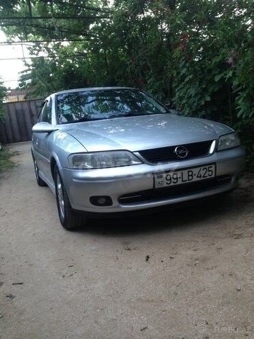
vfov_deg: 55.4
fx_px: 323
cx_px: 127
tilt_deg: -8.7
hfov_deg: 42.9
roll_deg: +4.8
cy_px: 170
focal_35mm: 33
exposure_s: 1/20
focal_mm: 4.12
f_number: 2.4
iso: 125
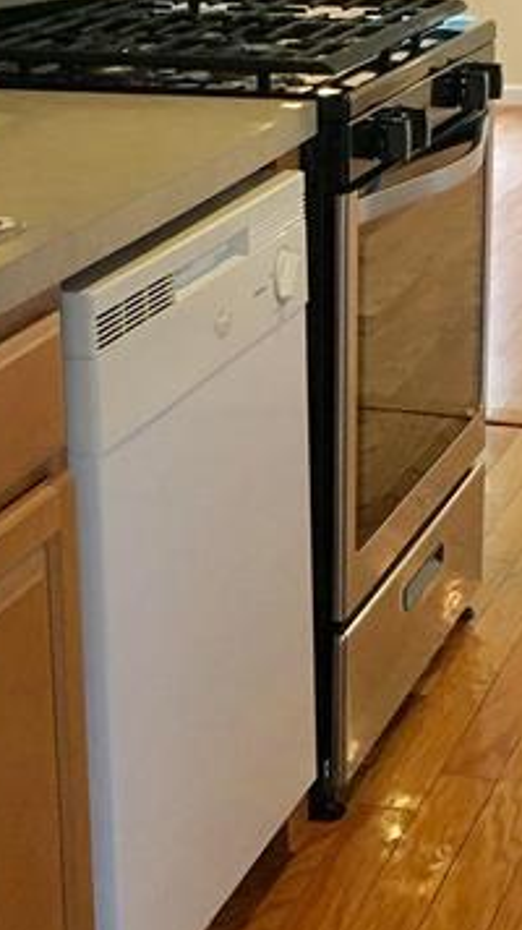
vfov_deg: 23.4
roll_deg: +1.0
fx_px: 2241
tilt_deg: -14.8
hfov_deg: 13.3
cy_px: 361
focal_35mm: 91
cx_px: 256
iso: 125
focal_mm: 4.15
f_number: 2.2
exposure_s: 1/30
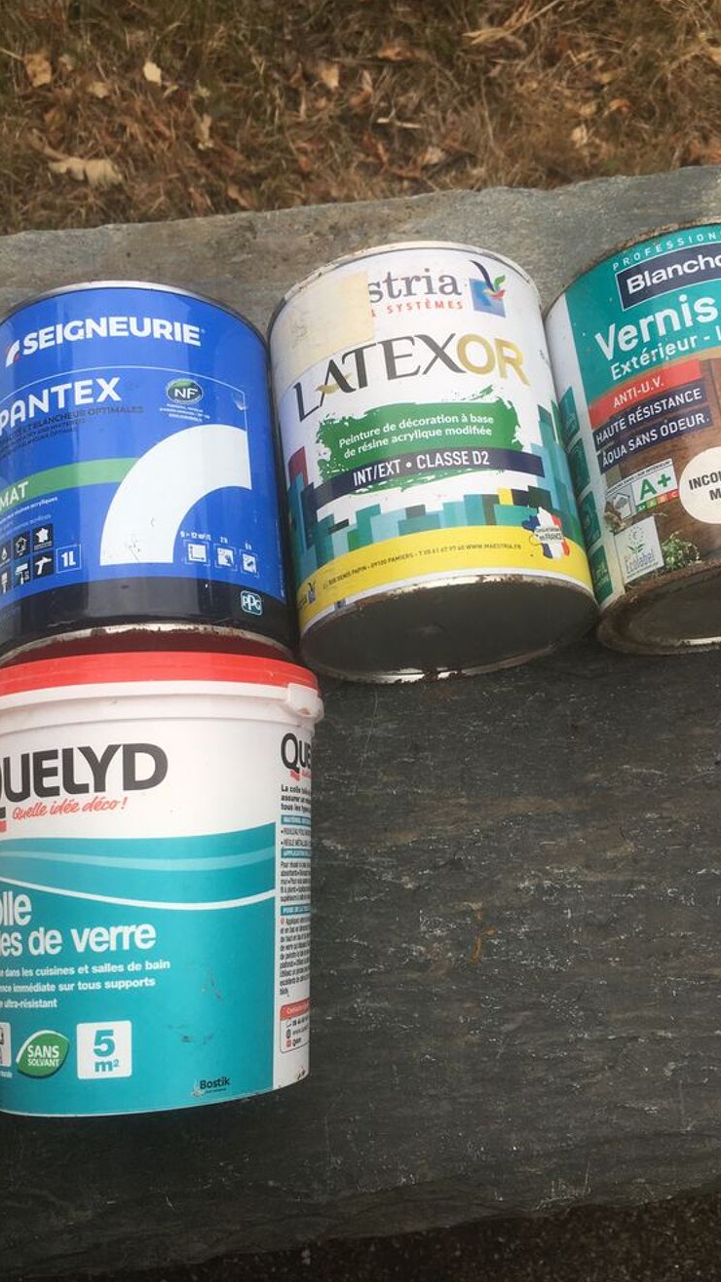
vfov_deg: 61.0
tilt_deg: -68.9
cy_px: 636
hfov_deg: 36.6
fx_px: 1088
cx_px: 408
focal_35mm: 32
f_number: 2.2
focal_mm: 4.15
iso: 25
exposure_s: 1/348
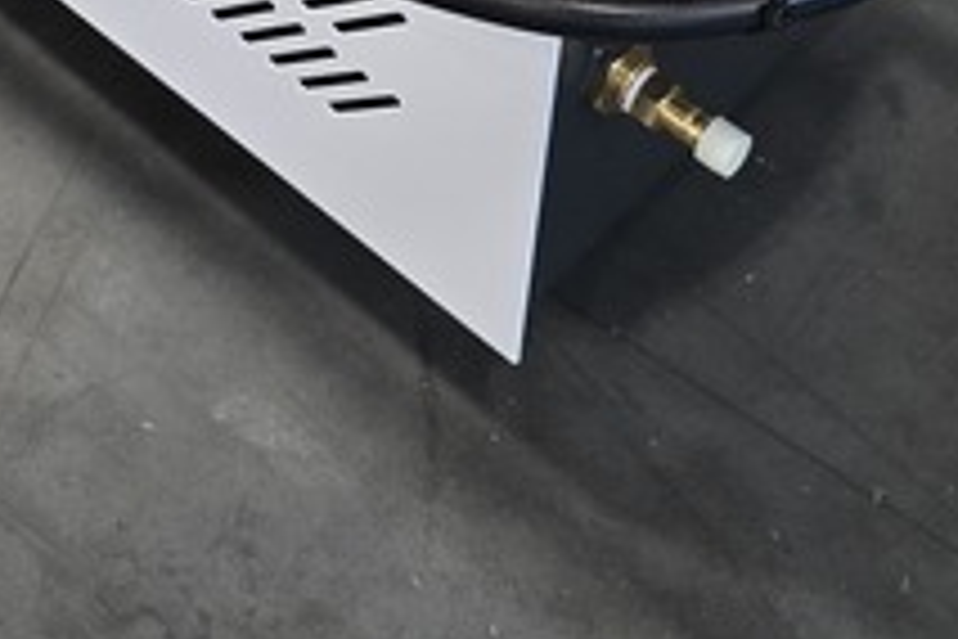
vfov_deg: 13.7
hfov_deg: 22.5
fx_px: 2395
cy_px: -472
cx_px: 270
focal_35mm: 90
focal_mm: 6.3
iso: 250
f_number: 1.7
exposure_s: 1/120
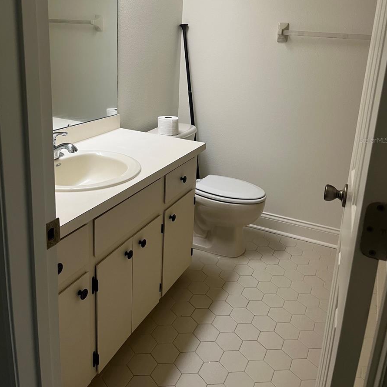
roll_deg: -2.8
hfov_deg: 52.5
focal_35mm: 31
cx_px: 194
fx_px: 392
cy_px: 140
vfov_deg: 51.9
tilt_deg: -14.8
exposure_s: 1/60
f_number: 1.6
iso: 100
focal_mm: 5.1
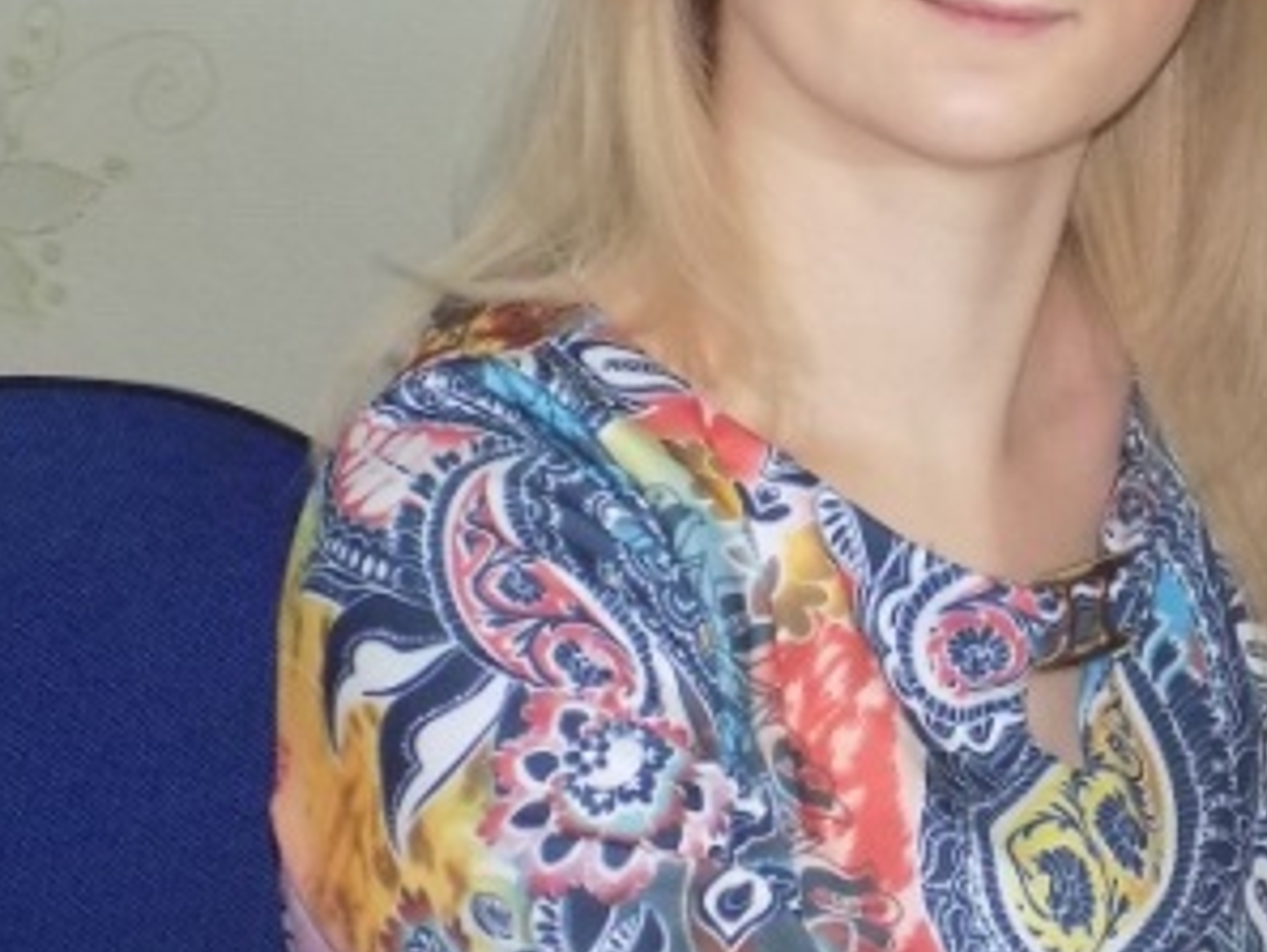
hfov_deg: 11.0
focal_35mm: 179
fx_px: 6554
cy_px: 406
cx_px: 1128
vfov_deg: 8.3
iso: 200
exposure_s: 1/30
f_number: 4
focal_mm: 10.5
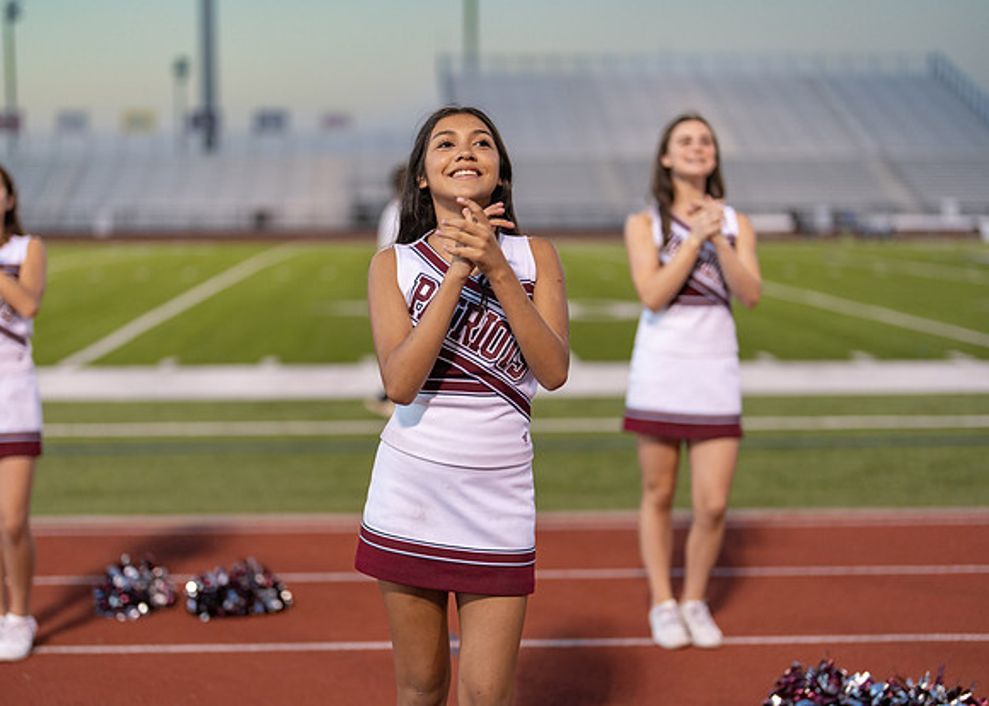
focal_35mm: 59
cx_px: 453
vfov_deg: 24.0
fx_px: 1659
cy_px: 392
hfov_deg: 33.2
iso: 400
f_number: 1.2
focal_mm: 50
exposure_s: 1/1000
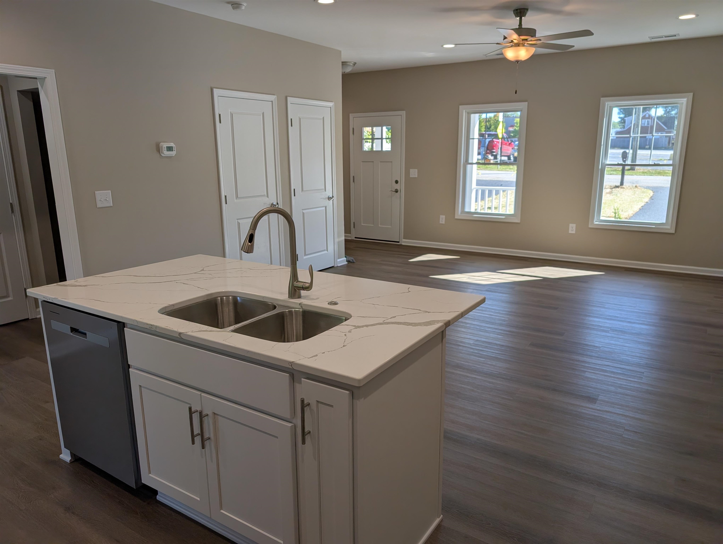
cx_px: 362
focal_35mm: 24
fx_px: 502
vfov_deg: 56.9
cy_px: 272
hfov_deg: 71.5
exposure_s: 1/146
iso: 23
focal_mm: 6.9
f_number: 1.68
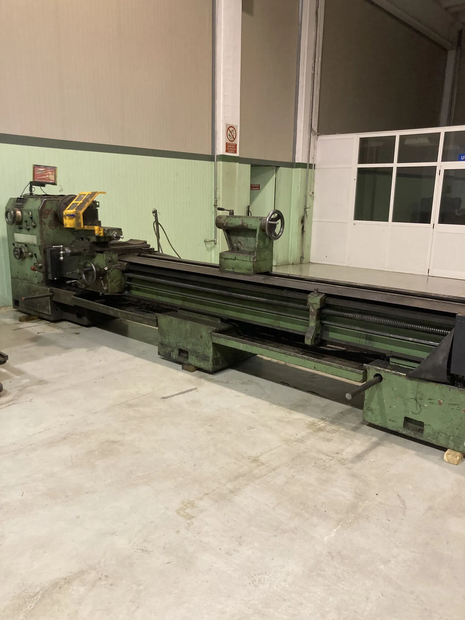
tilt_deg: -12.2
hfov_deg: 49.7
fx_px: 502
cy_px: 310
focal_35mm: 28
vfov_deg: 63.4
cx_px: 232
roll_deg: -0.5
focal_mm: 3.99
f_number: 1.8
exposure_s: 1/50
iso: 200
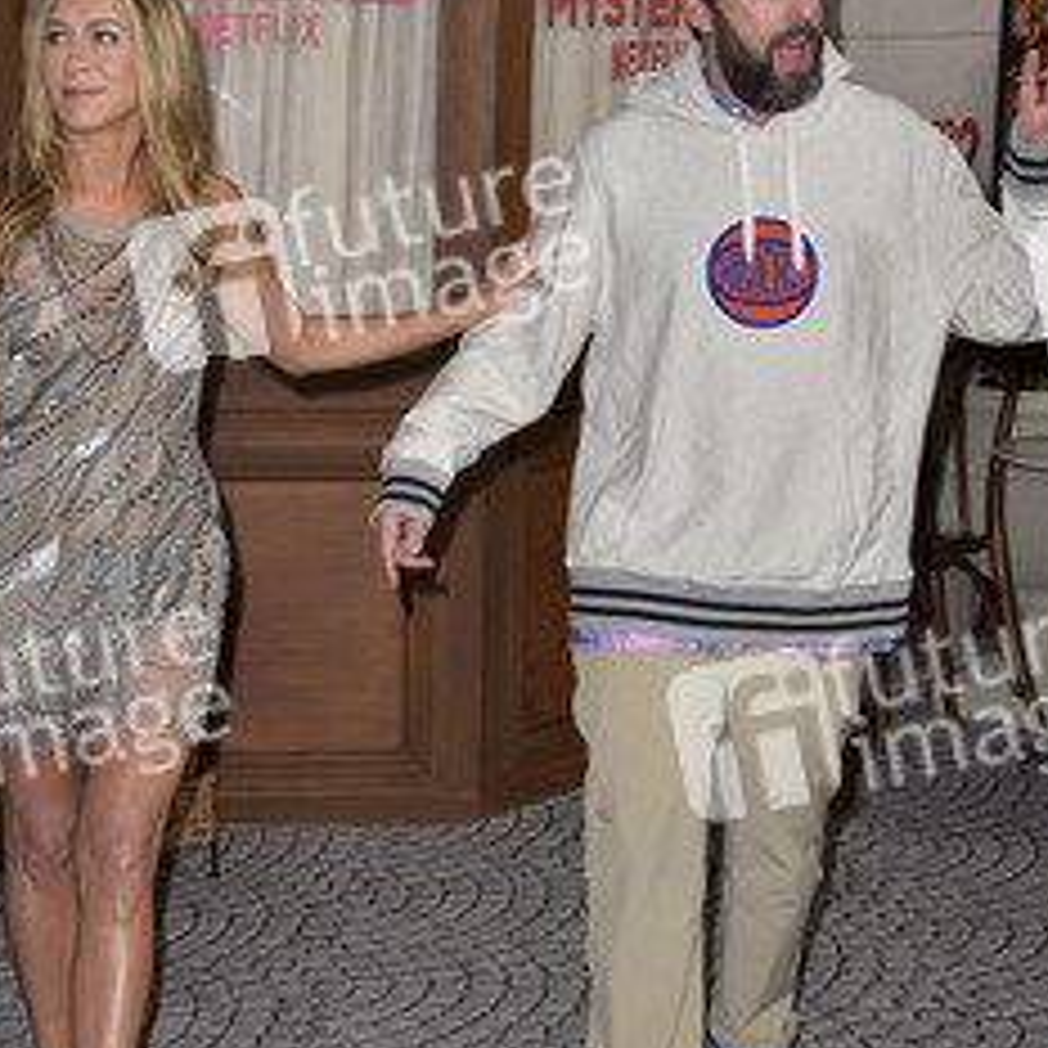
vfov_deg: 24.7
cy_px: 490
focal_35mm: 70
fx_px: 2398
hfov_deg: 24.7
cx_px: 493
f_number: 6.3
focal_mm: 48
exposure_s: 1/250
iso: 640
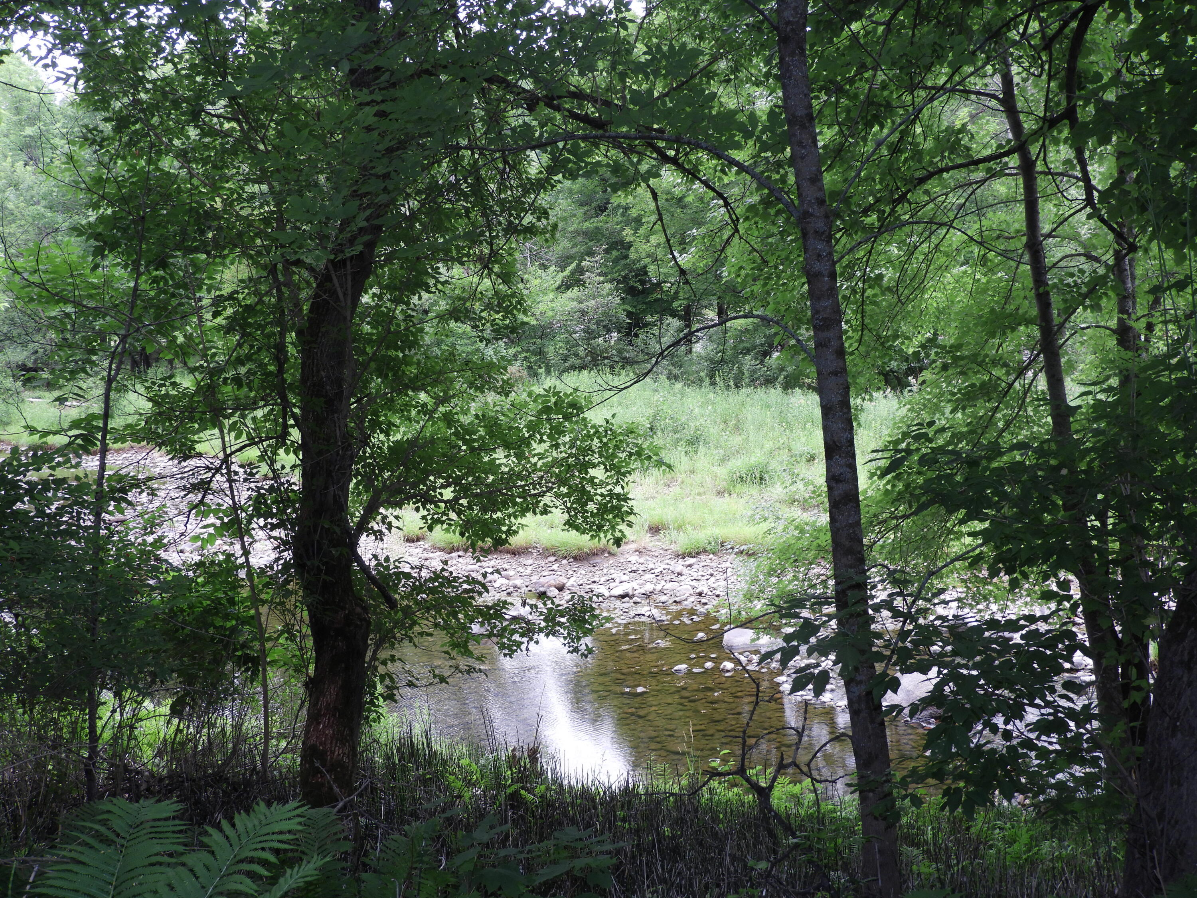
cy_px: 449
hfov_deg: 46.8
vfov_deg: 36.0
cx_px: 598
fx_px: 1383
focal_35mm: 40
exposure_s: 1/30
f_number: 3.8
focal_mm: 7.2
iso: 140
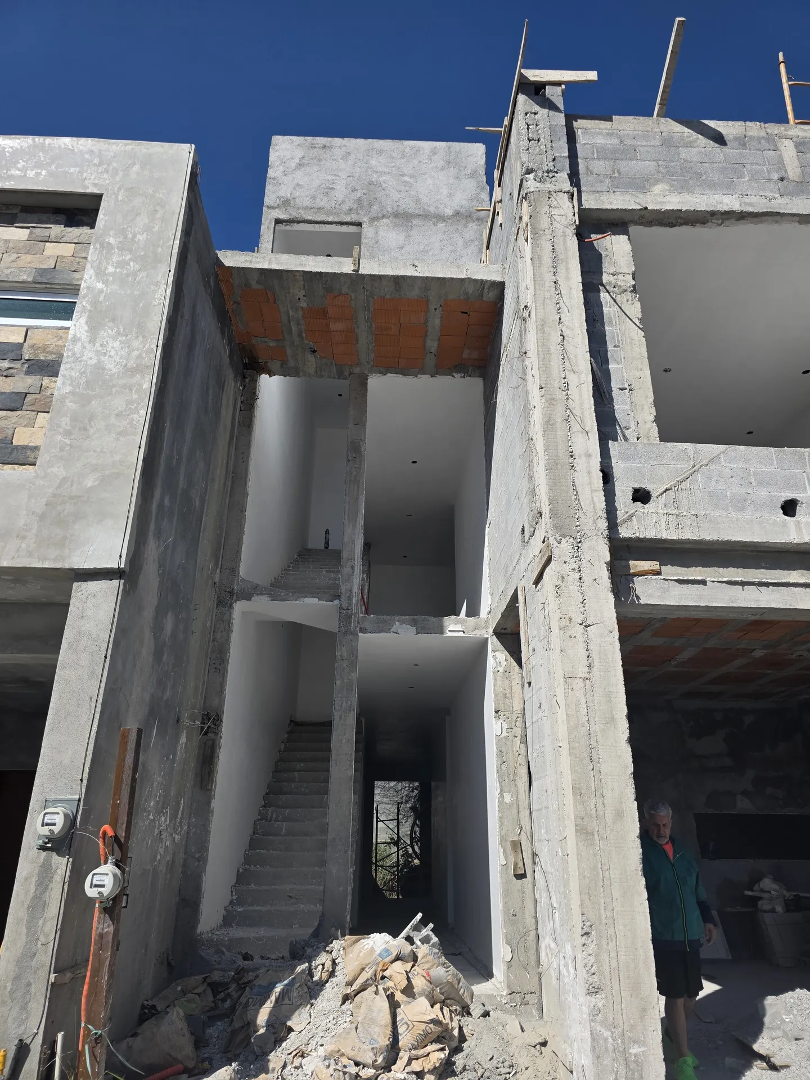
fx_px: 718
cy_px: 540
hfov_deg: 58.9
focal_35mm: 23
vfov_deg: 73.9
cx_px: 405
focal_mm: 6.3
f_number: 1.7
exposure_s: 1/7333
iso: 80
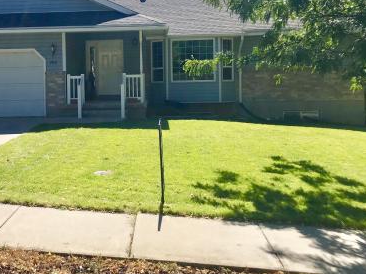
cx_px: 107
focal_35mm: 49
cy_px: 90
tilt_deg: -0.7
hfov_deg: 38.3
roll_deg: +0.2
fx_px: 518
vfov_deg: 29.4
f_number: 1.8
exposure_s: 1/2336
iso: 20
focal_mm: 3.99
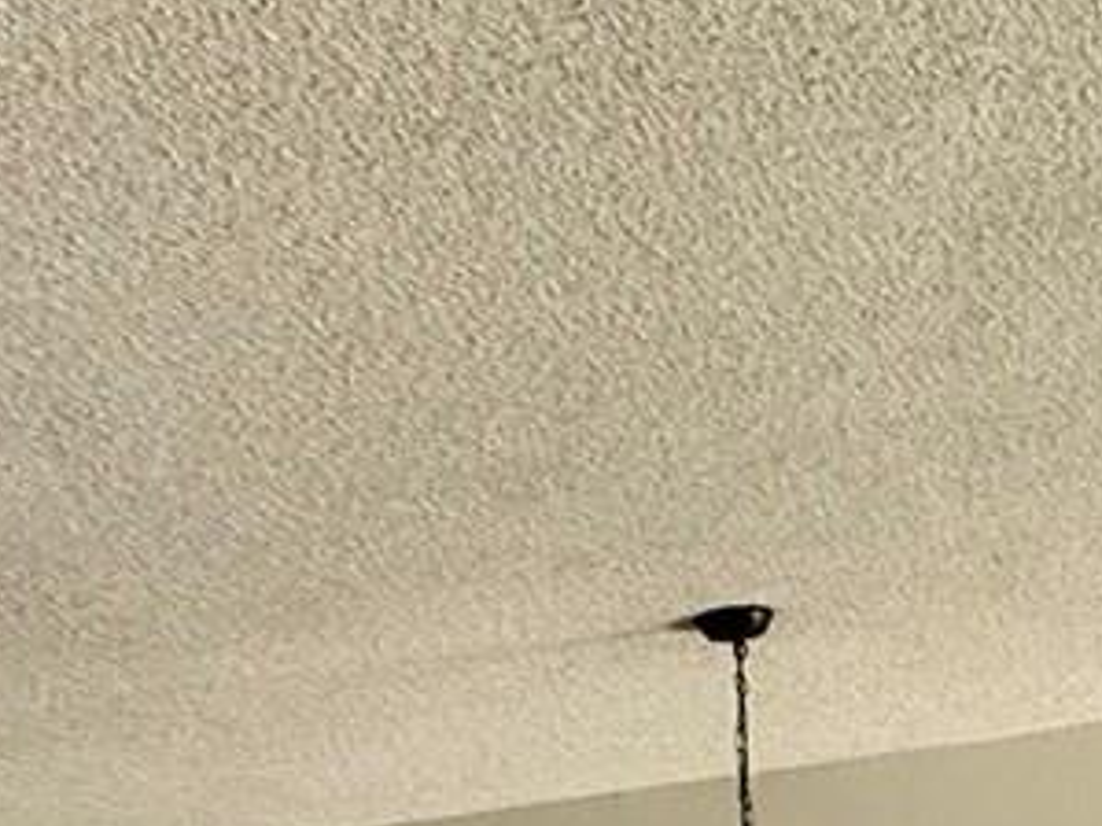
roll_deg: +1.3
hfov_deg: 23.0
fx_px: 2387
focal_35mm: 75
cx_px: 1445
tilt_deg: +0.7
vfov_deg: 17.5
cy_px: 1254
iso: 320
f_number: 2.2
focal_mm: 2.22
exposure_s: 1/120
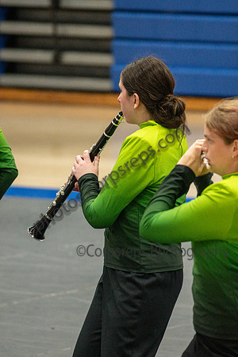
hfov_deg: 3.9
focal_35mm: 354
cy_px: 180
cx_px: 139
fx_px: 3510
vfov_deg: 5.8
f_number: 4
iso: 5600
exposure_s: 1/500
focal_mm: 200
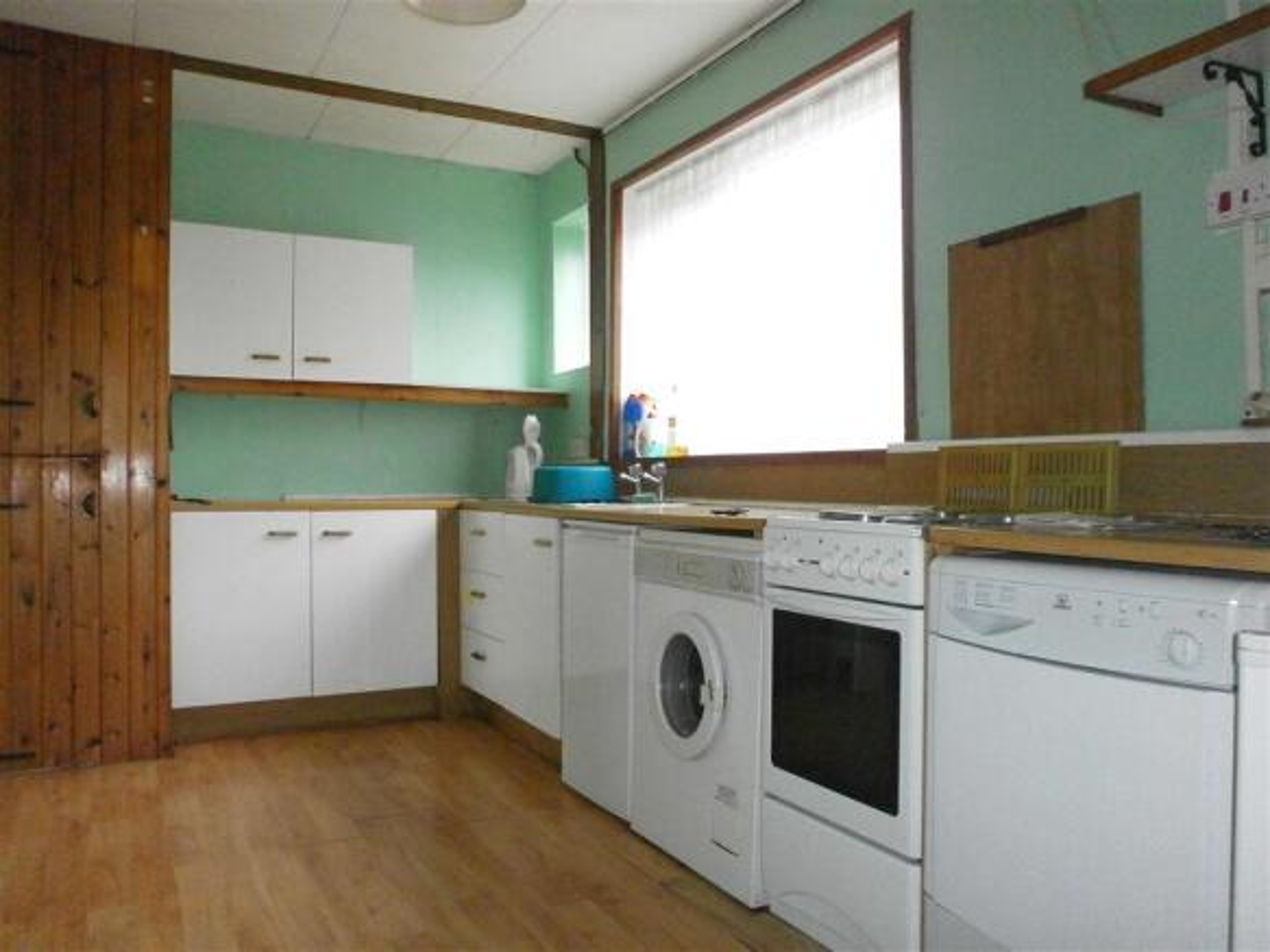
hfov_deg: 65.3
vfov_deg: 51.3
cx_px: 635
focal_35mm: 27
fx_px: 990
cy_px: 476
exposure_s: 1/40
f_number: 2.9
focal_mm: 4.8
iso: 800
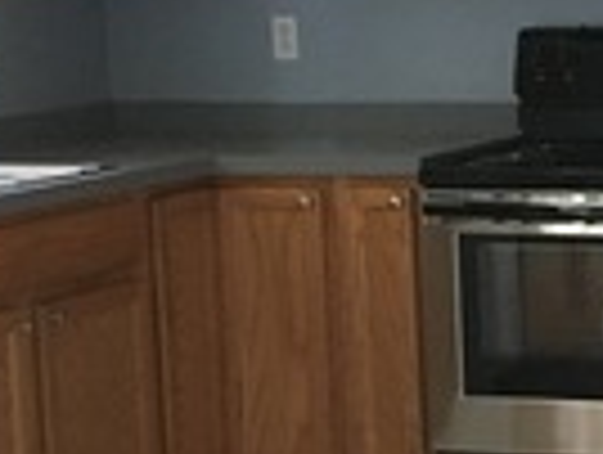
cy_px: 283
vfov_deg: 10.3
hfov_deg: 13.1
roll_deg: -0.8
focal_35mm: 144
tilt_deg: -8.6
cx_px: 857
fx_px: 2513
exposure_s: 1/30
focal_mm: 4.15
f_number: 2.2
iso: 200
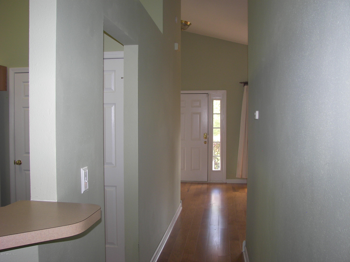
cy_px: 131
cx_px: 175
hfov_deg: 51.4
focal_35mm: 36
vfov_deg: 39.7
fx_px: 364
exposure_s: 1/30
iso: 64
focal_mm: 6
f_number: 2.8
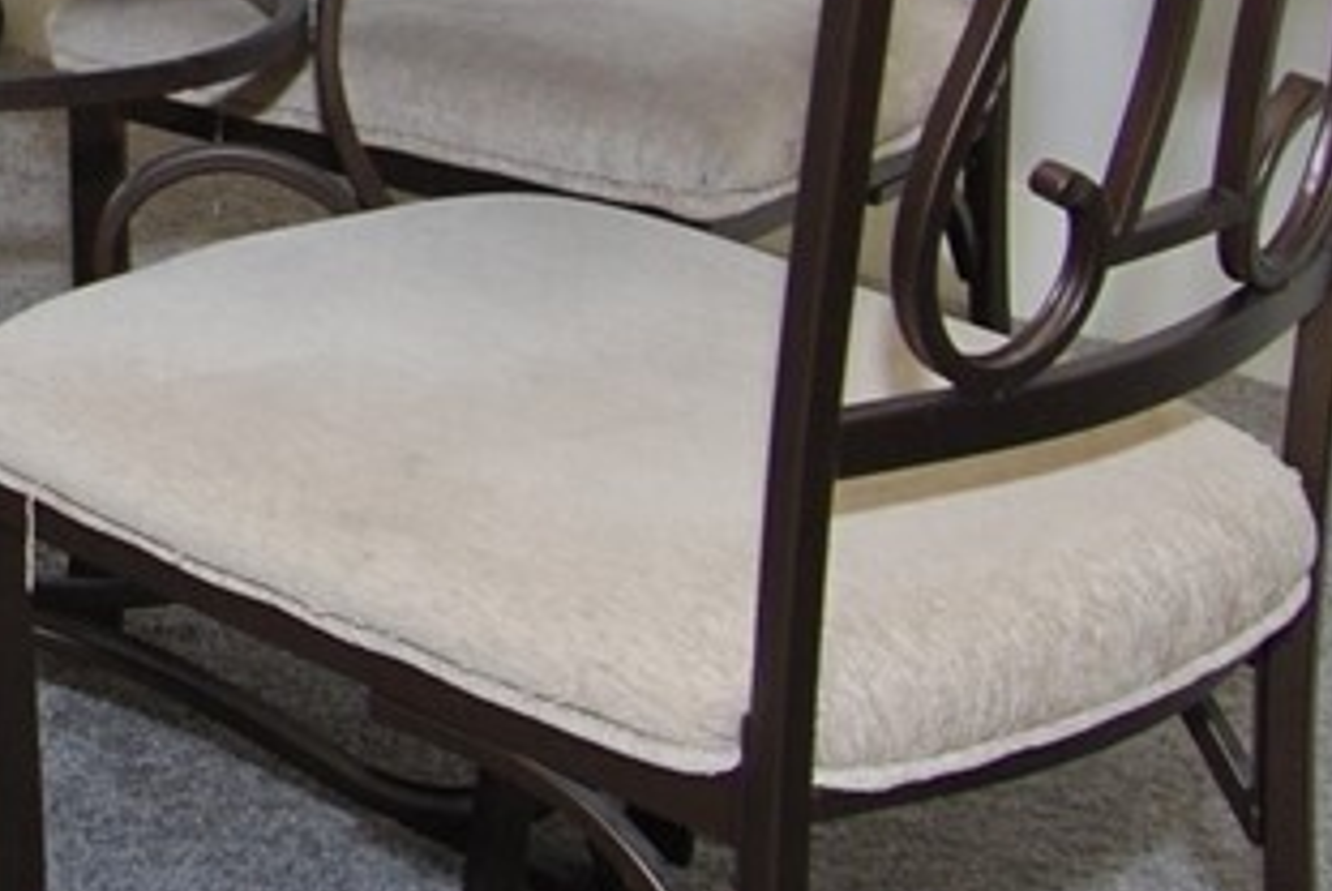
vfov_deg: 13.2
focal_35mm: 98
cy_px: -452
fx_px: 3629
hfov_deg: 17.4
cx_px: -979
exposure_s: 1/60
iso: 200
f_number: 4
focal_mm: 12
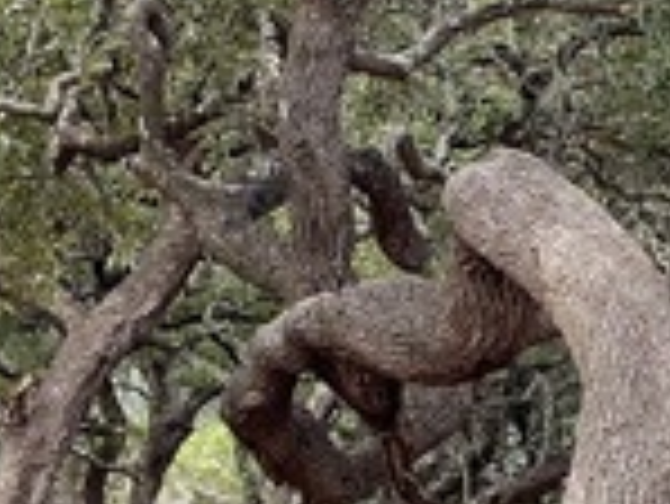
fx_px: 5327
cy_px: 436
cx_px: -283
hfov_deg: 7.1
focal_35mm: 275
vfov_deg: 5.4
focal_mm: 7.5
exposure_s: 1/141
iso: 20
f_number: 2.2
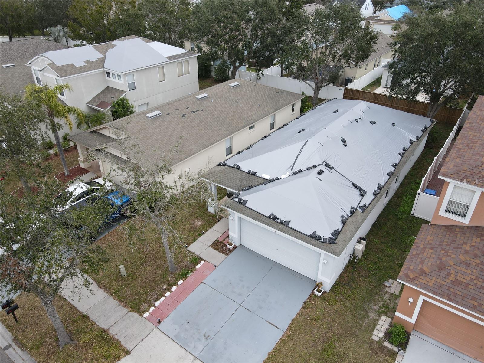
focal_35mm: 24
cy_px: 182
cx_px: 242
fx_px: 336
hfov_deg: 71.6
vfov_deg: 56.8
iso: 100
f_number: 2.8
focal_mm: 4.5
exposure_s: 1/160
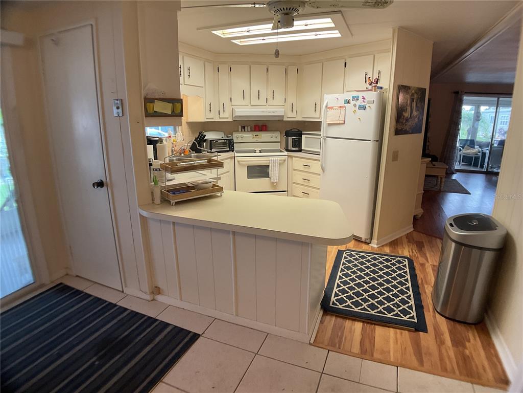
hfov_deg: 61.7
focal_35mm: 29
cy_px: 196
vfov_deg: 48.2
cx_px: 262
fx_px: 438
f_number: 1.8
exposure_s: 1/60
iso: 64
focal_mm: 3
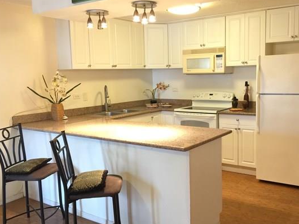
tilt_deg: -6.0
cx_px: 168
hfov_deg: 52.5
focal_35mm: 35
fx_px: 302
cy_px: 109
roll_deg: -0.1
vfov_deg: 40.7
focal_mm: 4.15
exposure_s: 1/10
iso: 100
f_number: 2.2
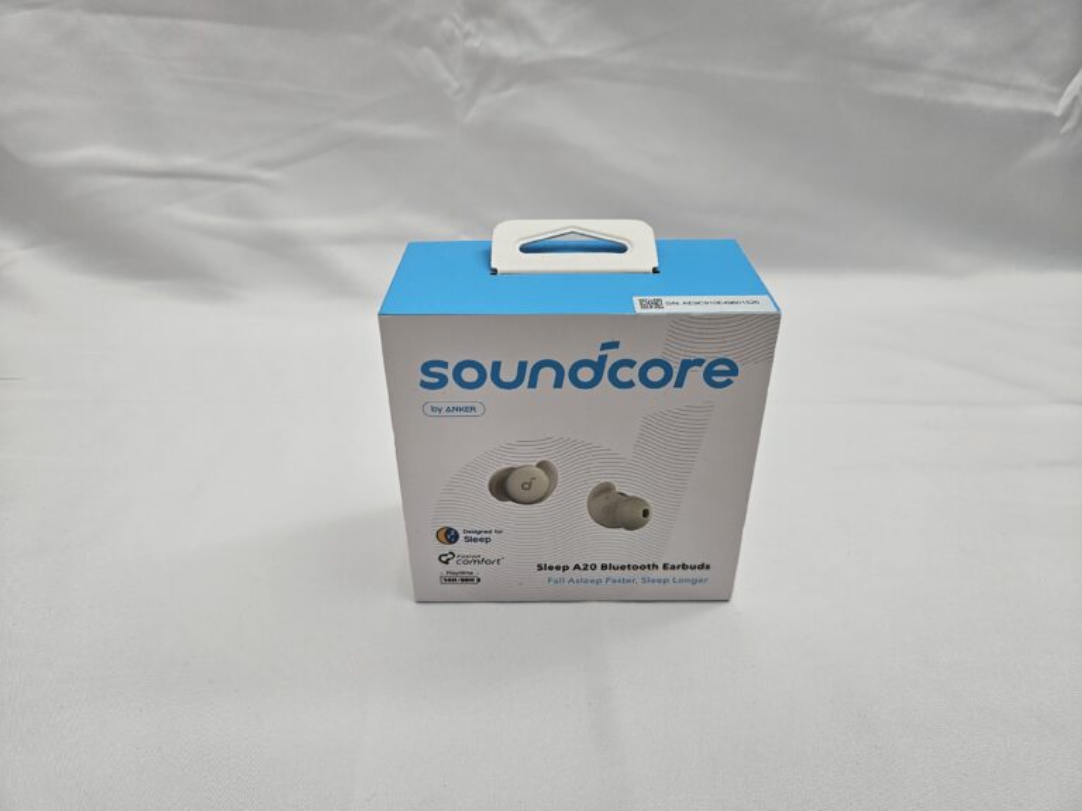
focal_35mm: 23
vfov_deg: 58.9
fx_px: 719
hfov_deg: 73.9
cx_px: 541
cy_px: 406
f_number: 1.8
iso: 25
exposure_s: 1/184
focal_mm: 5.4
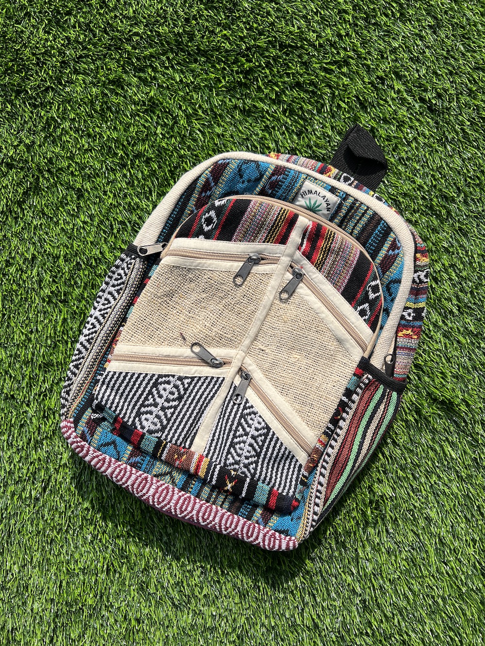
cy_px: 323
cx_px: 242
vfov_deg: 67.3
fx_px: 486
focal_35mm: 26
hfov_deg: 53.1
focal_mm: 5.7
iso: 50
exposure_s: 1/3704
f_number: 1.5
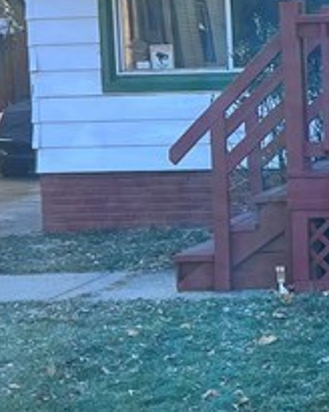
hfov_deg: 11.6
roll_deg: +1.1
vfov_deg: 15.2
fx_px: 1546
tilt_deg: -4.9
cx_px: 494
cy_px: 181
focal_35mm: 127
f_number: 1.5
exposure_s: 1/1058
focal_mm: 5.7
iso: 50
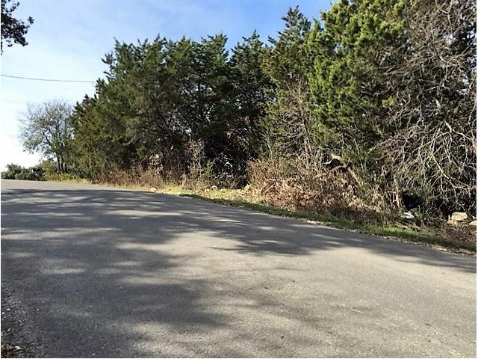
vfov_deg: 48.2
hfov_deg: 61.7
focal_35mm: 29
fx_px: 400
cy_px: 180
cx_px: 239
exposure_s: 1/718
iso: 25
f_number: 2.2
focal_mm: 4.15
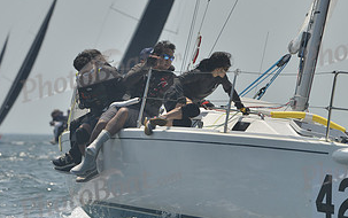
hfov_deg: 4.5
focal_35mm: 468
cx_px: 242
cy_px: 116
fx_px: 4443
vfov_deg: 2.8
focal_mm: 240
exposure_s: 1/1250
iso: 280
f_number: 8
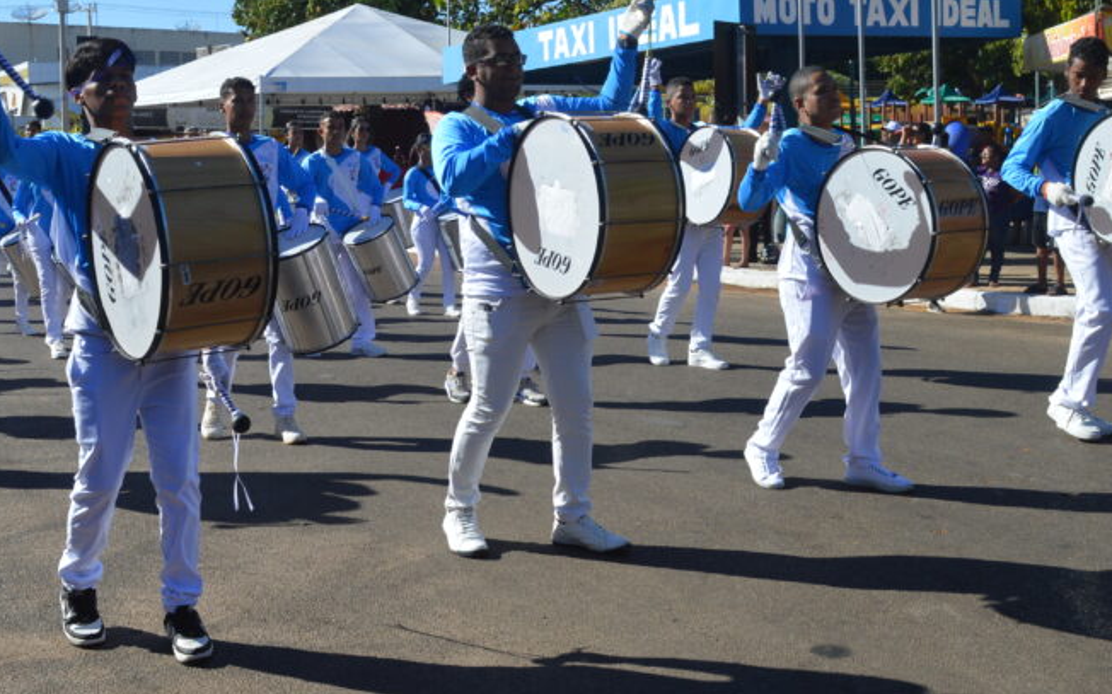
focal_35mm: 48
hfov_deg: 41.8
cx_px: 484
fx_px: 1454
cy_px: 224
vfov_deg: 26.7
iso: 100
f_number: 8
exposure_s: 1/250
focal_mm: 20
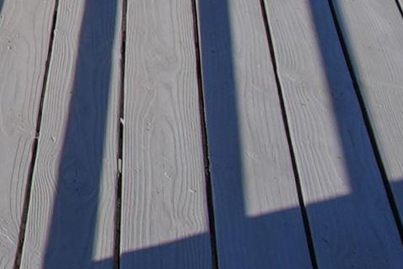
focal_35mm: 90
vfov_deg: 10.4
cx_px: -715
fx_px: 1008
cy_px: -554
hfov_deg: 12.6
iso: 64
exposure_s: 1/40
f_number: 16
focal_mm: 14
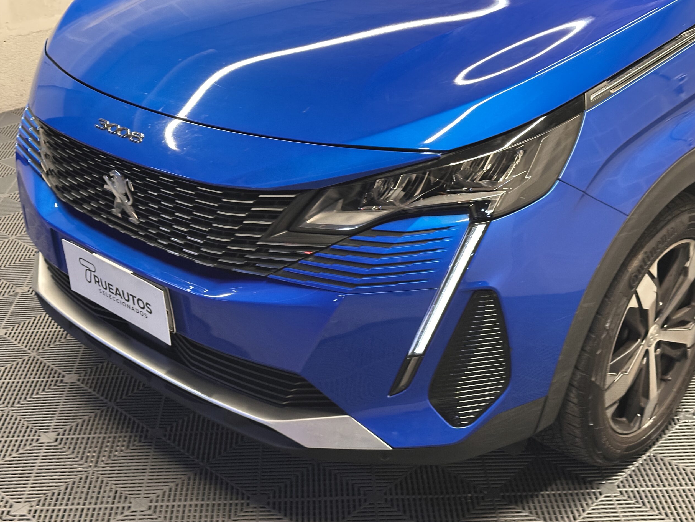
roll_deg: +1.1
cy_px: 259
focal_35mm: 49
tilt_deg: -26.4
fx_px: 984
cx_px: 348
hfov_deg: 38.9
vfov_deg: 29.7
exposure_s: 1/25
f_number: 1.78
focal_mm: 6.86
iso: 400
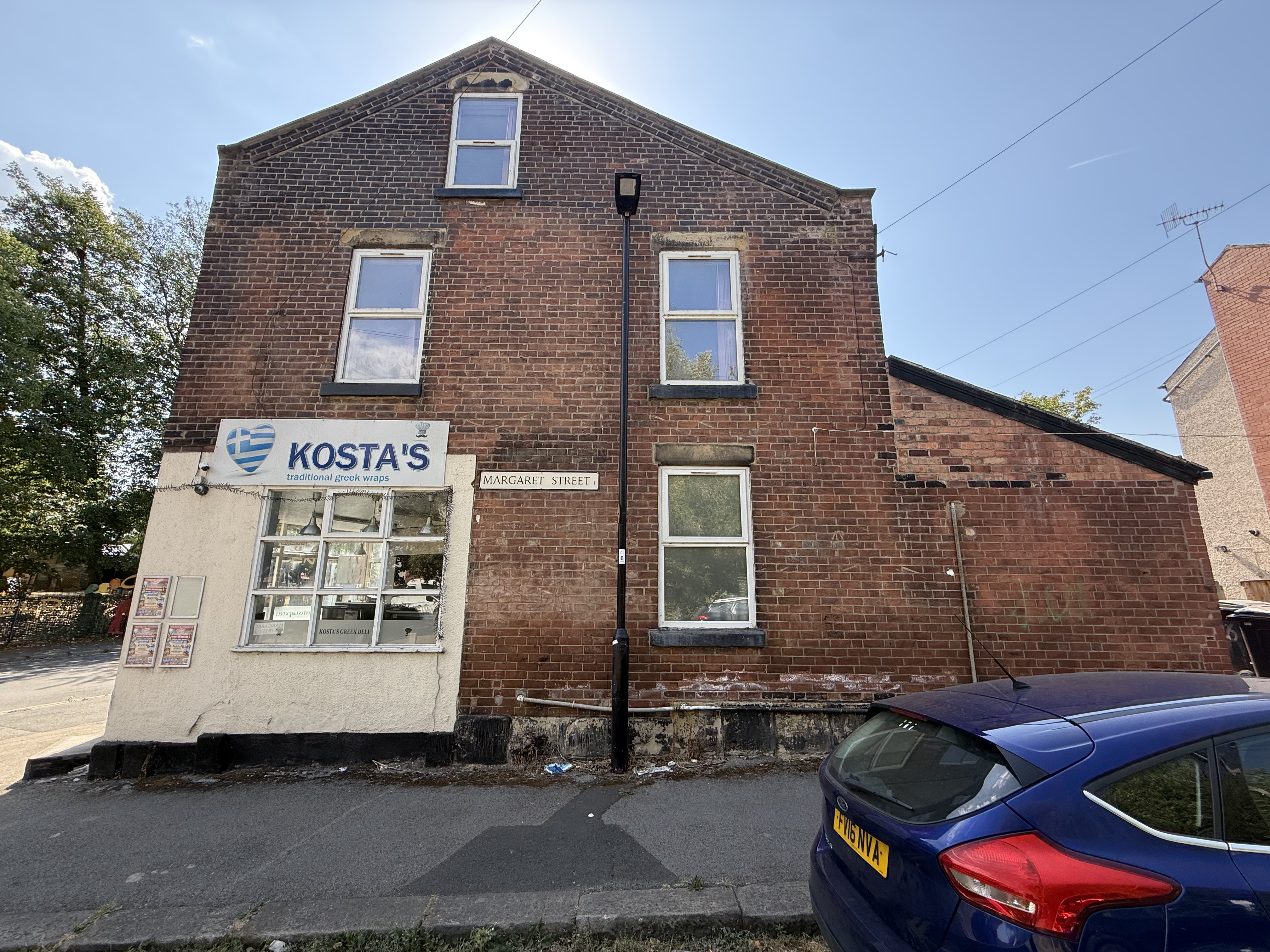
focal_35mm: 14
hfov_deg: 102.1
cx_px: 635
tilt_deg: +12.9
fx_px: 514
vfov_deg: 85.7
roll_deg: -0.7
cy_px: 476
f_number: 2.2
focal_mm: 2.22
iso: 64
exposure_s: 1/433
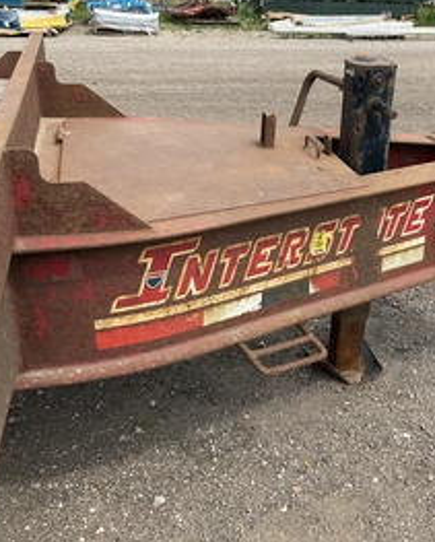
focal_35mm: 43
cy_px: 245
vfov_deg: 42.8
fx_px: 691
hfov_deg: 34.7
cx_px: 287
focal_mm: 3
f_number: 1.8
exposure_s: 1/781
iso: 25
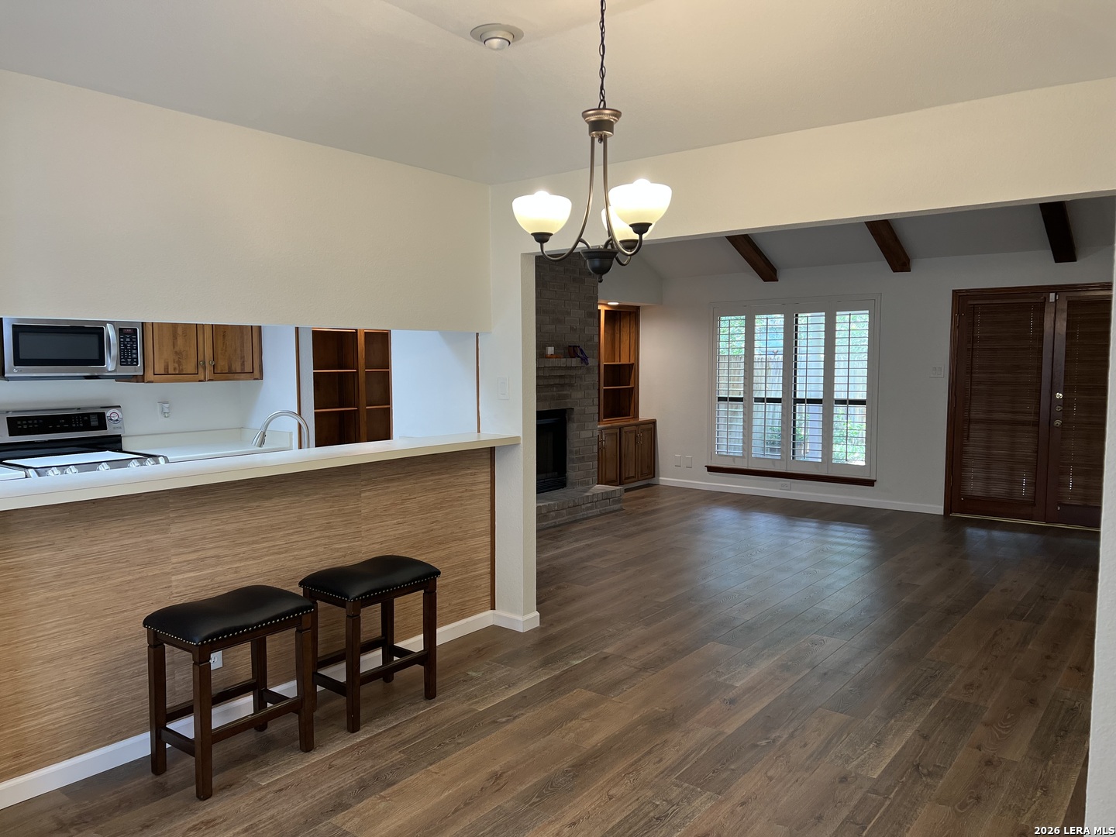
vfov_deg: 53.1
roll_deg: +0.2
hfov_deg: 67.3
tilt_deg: -4.6
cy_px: 418
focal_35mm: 26
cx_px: 558
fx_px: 838
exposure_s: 1/60
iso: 80
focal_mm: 5.7
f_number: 1.5
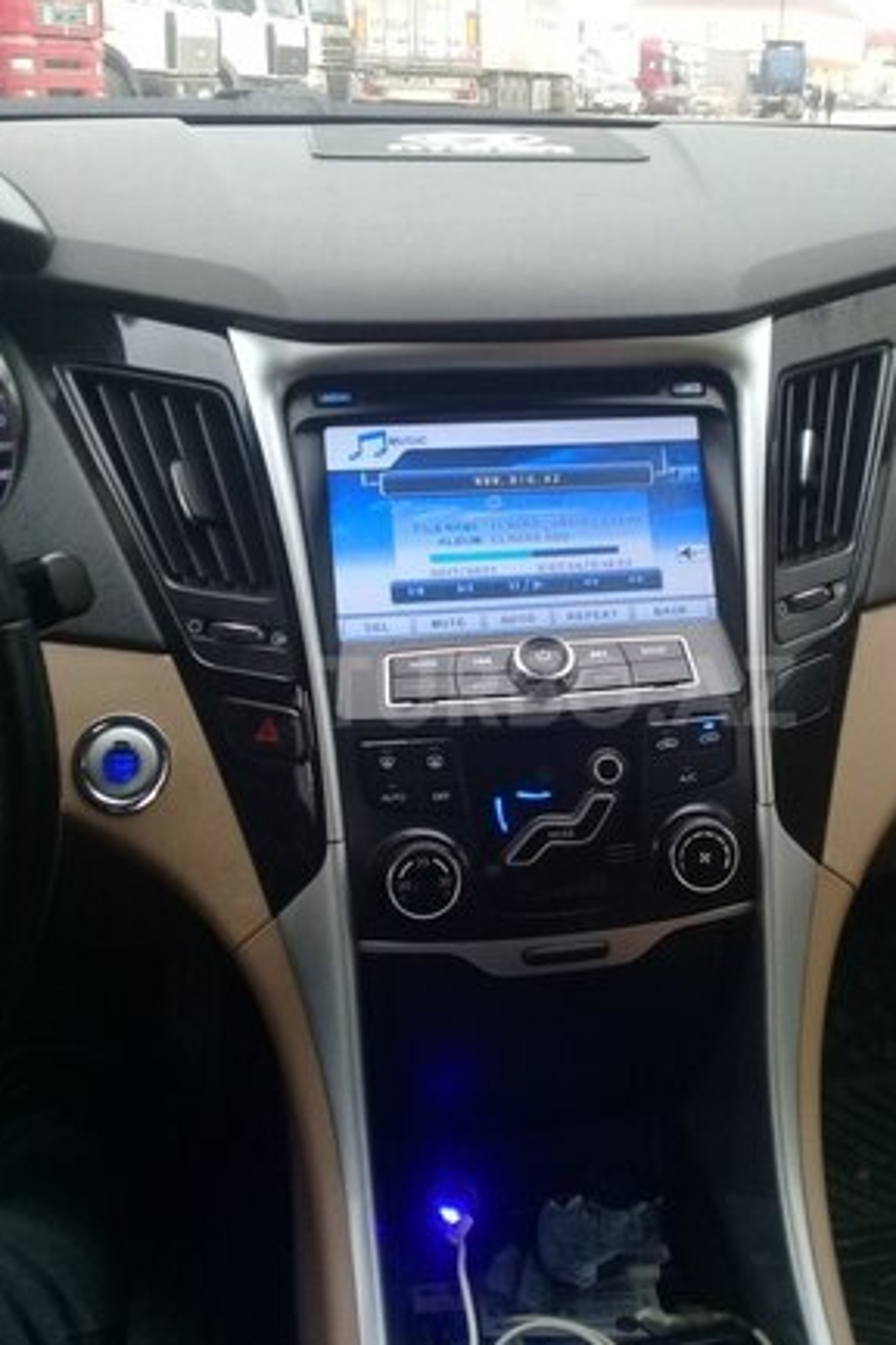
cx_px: 557
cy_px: 691
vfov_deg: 51.9
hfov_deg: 35.8
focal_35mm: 37
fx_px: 1381
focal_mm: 3.3
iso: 80
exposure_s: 1/33
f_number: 2.2
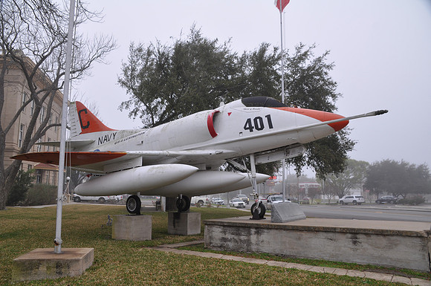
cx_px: 216
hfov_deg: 67.5
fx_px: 323
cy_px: 143
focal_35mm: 27
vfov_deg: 47.8
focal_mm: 18
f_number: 7.1
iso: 200
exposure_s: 1/50
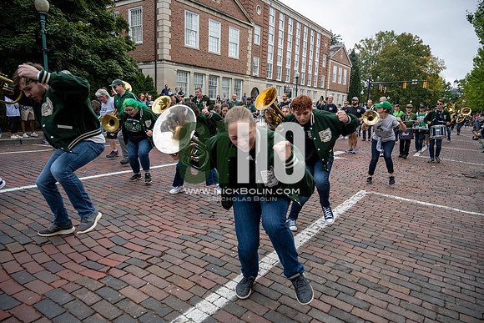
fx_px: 323
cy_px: 162
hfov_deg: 73.7
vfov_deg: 53.2
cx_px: 242
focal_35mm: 24
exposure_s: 1/1600
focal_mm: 24
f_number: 4
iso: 1000
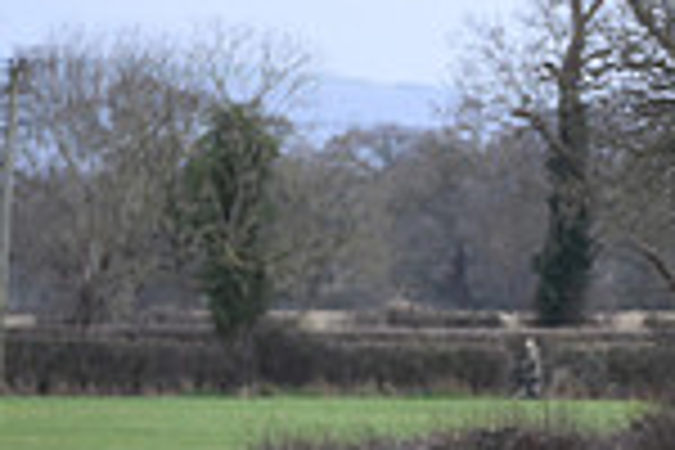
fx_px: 14511
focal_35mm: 774
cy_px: 459
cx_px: 1197
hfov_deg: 2.7
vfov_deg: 1.8
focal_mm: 200
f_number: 5.6
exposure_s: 1/1250
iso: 1800
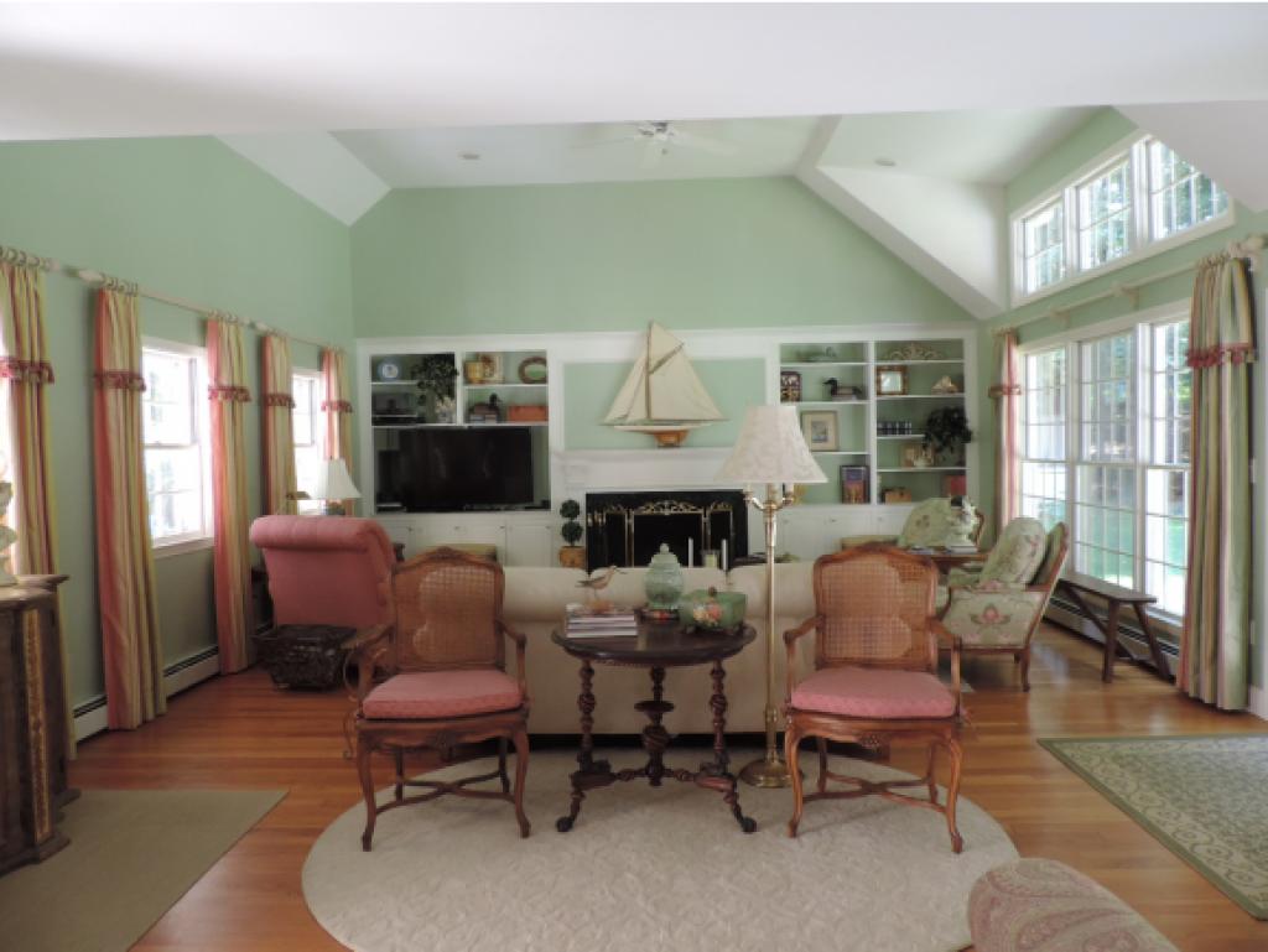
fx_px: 880
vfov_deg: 56.9
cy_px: 476
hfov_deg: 71.6
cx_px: 634
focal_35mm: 24
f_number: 3
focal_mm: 4.3
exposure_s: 1/30
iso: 280
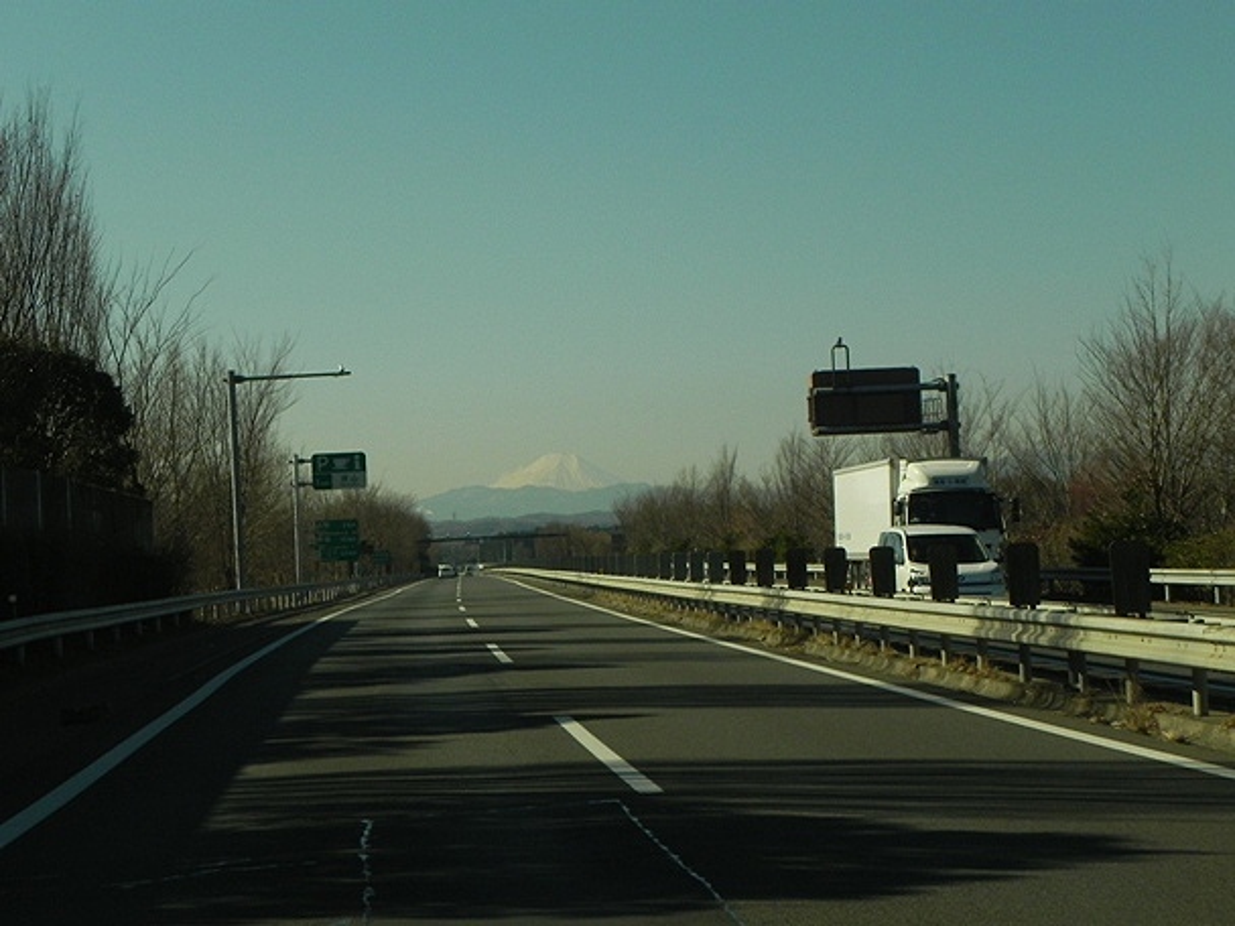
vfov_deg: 19.6
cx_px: 618
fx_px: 2676
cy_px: 463
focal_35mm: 75
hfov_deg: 26.0
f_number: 5.6
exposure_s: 1/2000
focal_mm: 13.4
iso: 200
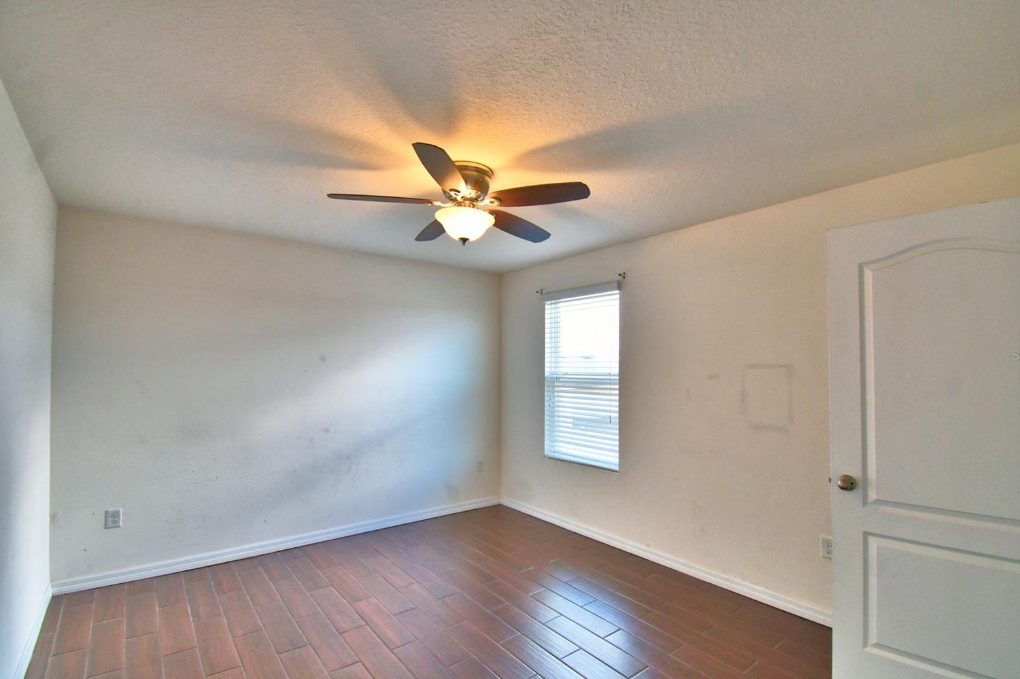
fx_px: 453
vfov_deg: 73.7
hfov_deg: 96.7
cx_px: 528
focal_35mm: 16
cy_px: 355
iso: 400
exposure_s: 1/80
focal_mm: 10
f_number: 4.5
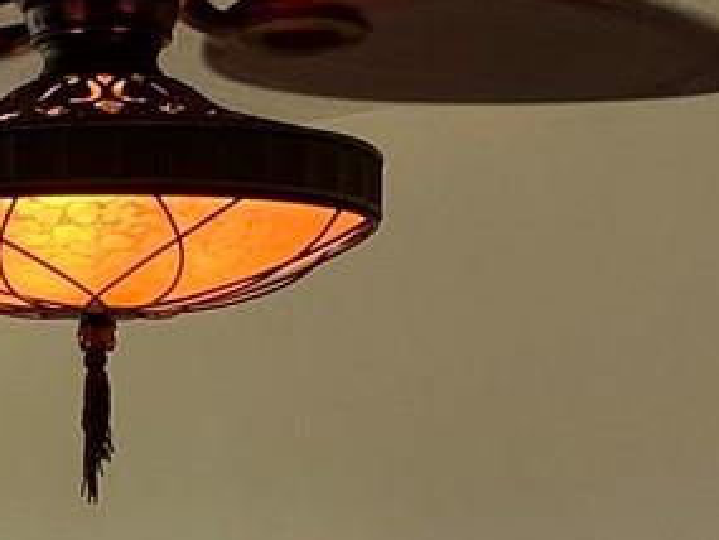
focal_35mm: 146
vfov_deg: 9.9
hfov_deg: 12.9
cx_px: -313
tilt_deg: -0.3
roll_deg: -0.7
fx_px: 3034
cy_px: 739
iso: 50
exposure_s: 1/120
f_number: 1.8
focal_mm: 4.25
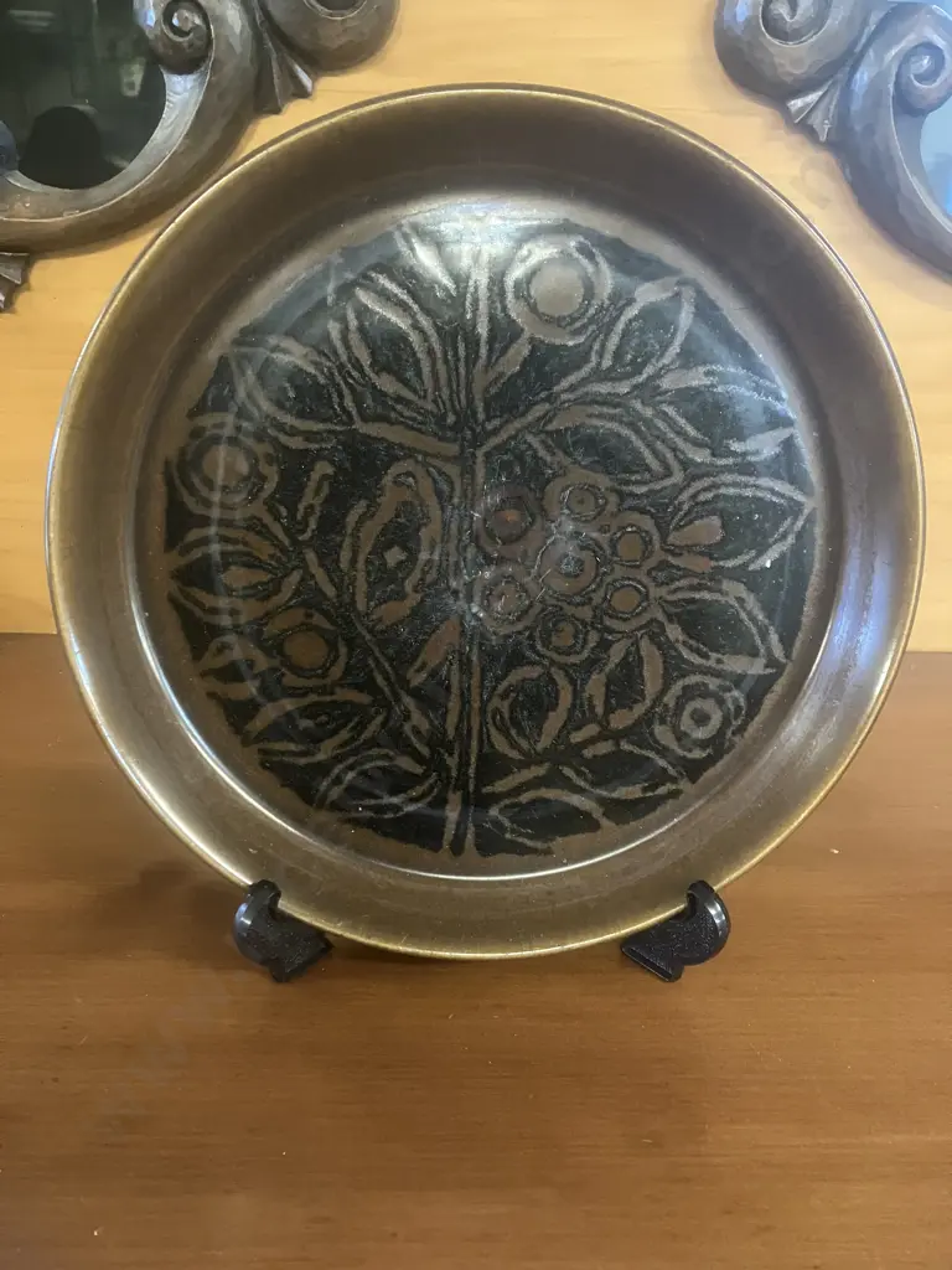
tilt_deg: -25.6
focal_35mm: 28
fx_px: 1027
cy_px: 635
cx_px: 476
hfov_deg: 49.7
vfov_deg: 63.4
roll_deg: -2.3
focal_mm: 3.99
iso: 640
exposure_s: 1/25
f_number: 1.8
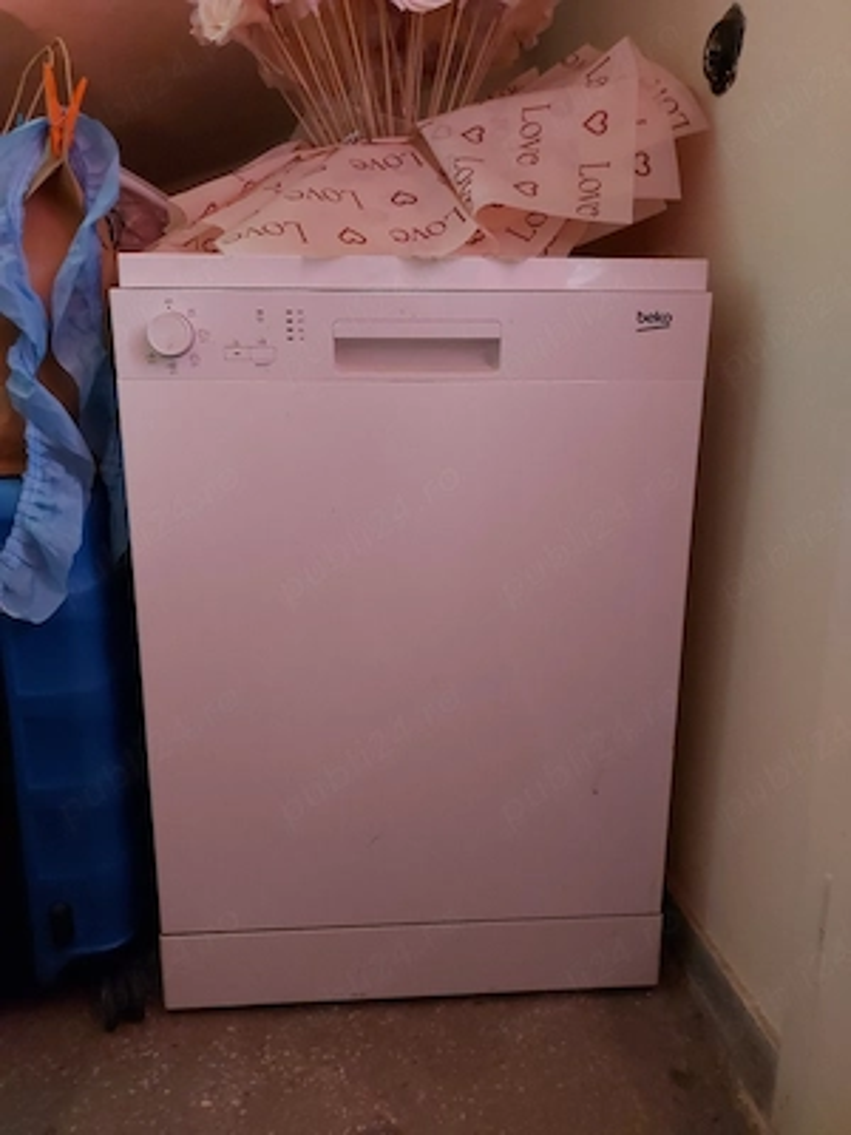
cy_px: 568
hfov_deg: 56.8
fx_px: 787
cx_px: 426
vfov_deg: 71.6
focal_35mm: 24
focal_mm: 5.23
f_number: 1.8
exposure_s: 1/15
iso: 800
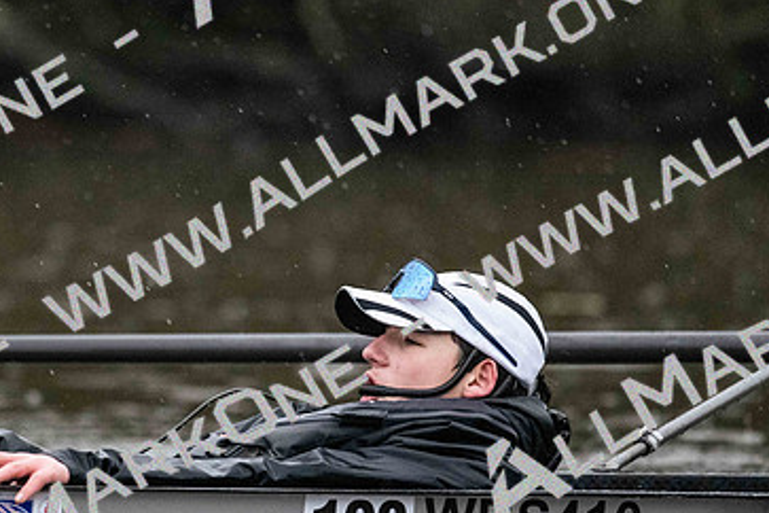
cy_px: 338
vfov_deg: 2.2
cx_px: 305
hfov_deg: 3.2
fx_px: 13649
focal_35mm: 639
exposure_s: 1/1600
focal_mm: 400
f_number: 4.5
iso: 10000
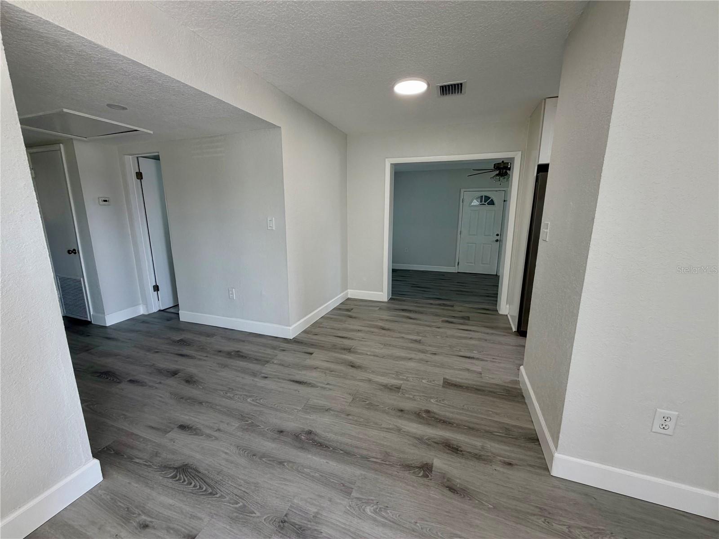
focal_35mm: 14
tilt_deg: -8.5
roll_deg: +0.8
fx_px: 291
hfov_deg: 102.1
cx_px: 360
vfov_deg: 85.7
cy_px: 270
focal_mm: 2.22
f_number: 2.2
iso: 125
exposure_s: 1/120
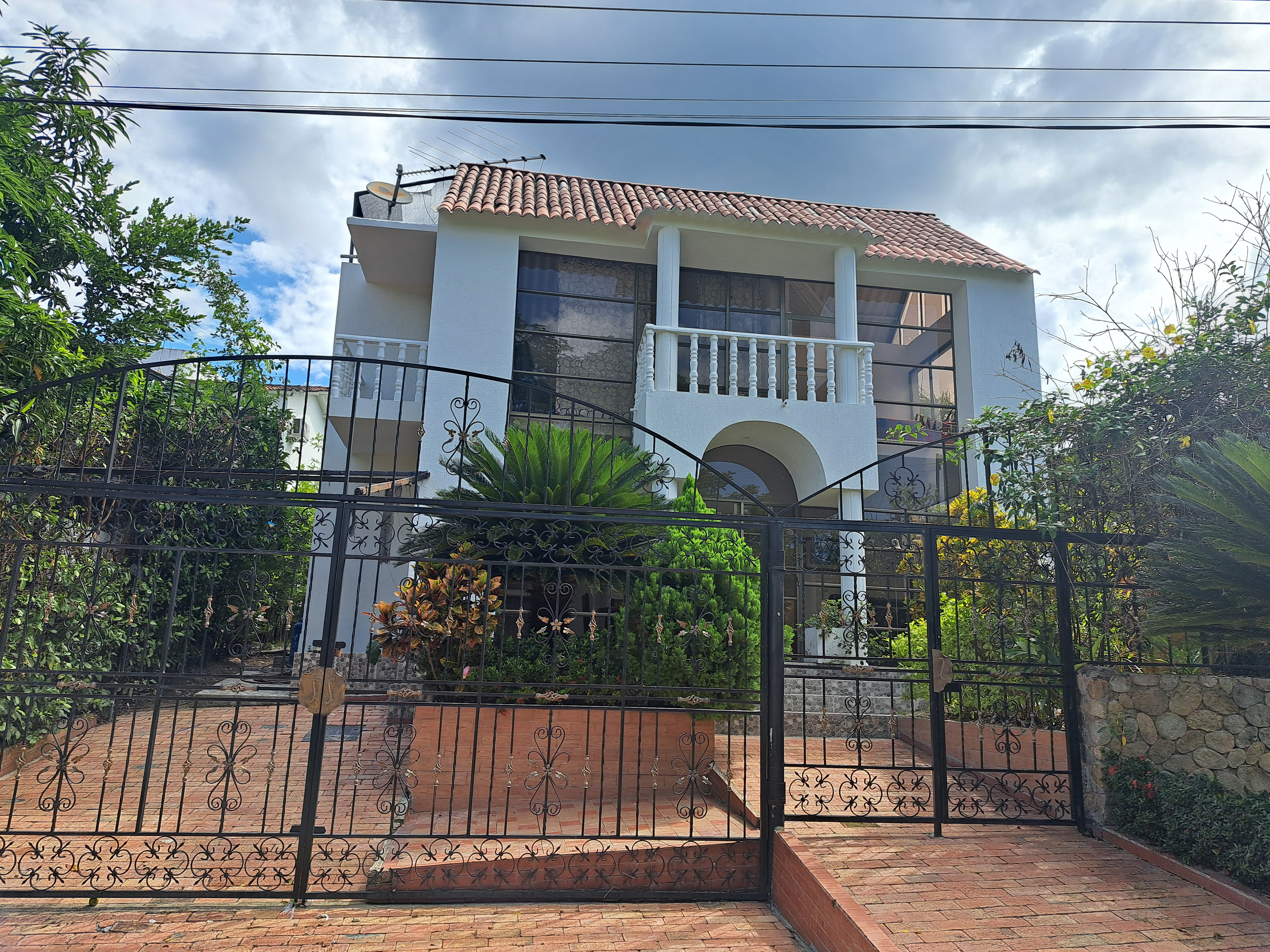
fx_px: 881
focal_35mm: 24
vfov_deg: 56.8
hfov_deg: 71.6
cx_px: 635
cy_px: 476
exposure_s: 1/934
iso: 50
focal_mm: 5.23
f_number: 1.8
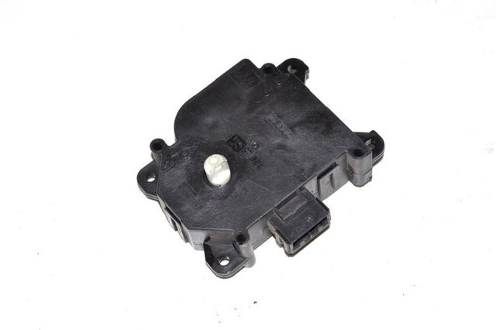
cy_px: 165
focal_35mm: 82
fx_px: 1136
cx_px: 248
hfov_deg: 24.6
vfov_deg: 16.5
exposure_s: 1/200
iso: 200
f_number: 8
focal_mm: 55
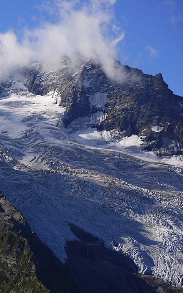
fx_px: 1021
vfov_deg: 16.3
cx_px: 6
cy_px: 146
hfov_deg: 10.2
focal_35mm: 128
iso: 100
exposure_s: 1/640
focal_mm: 45
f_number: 8
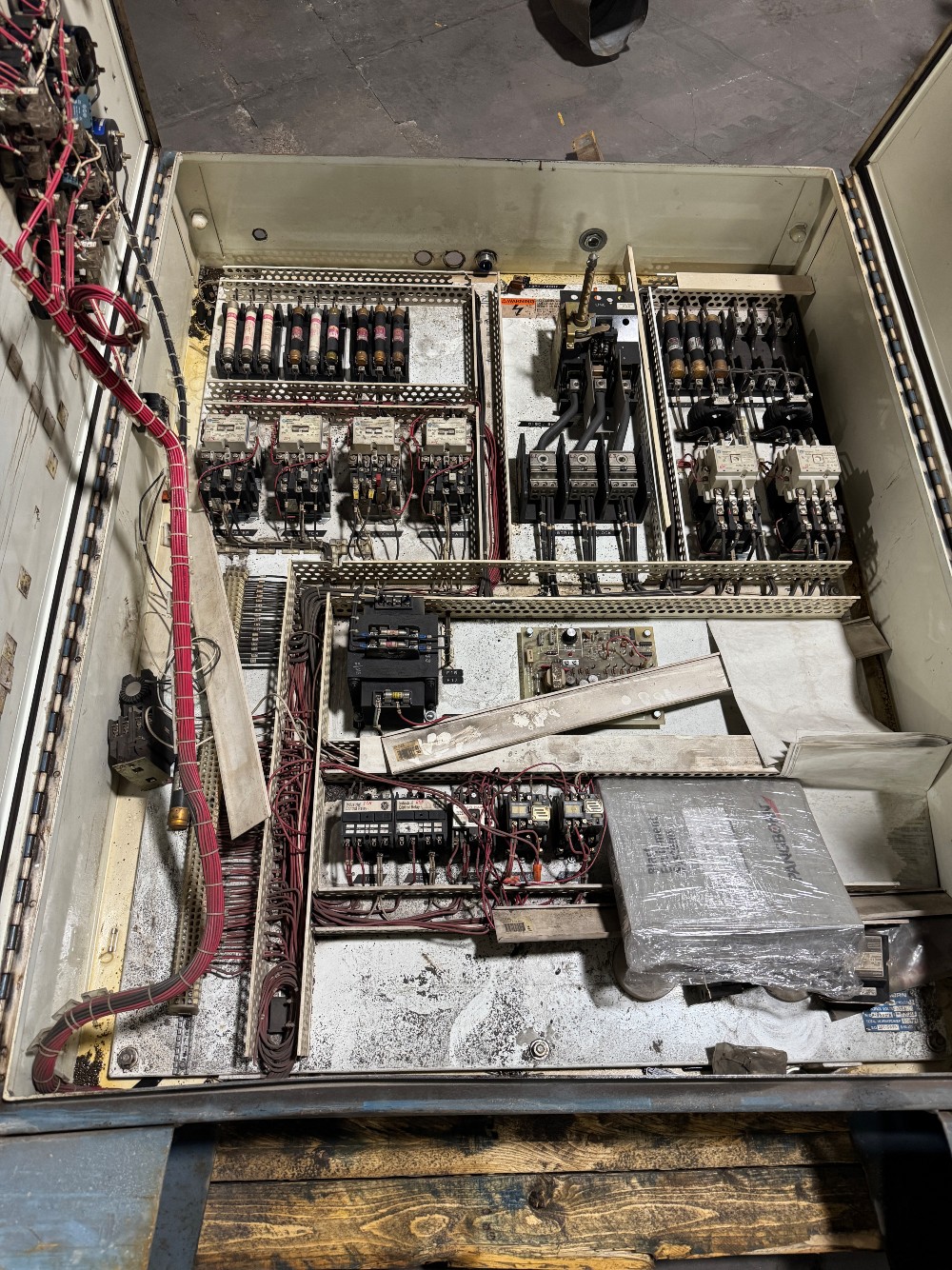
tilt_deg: -64.6
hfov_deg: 56.8
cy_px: 635
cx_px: 476
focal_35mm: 24
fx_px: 880
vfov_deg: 71.6
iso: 250
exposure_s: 1/60
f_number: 1.78
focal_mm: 6.76
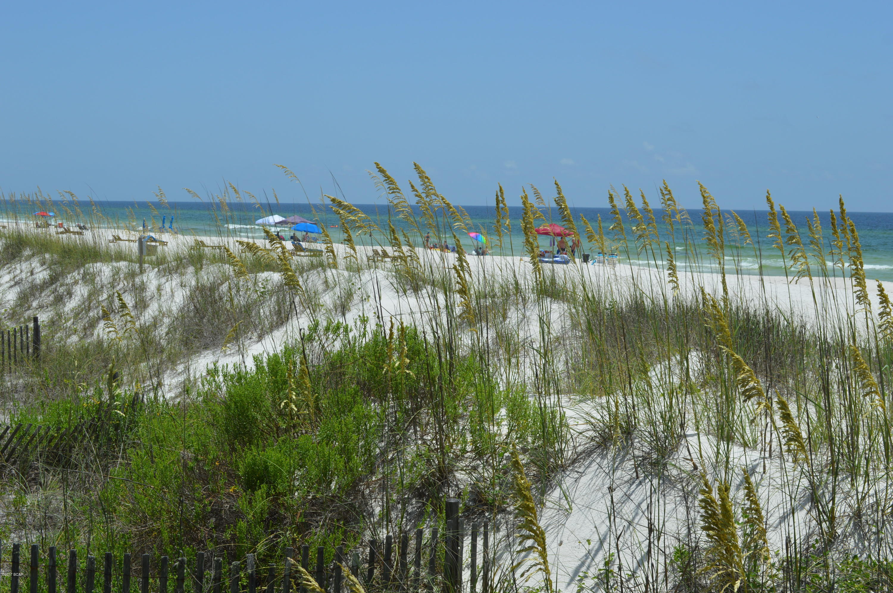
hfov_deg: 43.6
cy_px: 296
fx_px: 1115
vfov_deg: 29.8
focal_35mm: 45
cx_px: 446
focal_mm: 30
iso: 100
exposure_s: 1/320
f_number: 9
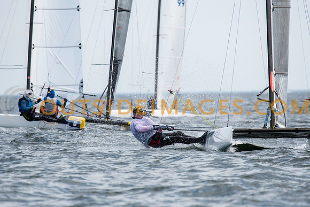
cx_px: 155
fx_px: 3978
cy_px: 104
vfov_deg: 3.0
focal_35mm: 462
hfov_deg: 4.5
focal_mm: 300
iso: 400
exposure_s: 1/5000
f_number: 5
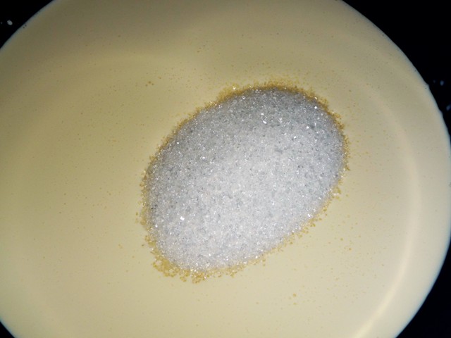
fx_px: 651
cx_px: 226
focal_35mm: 50
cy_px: 169
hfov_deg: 38.2
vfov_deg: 29.1
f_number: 4.2
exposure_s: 1/30
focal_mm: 8.5
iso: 100
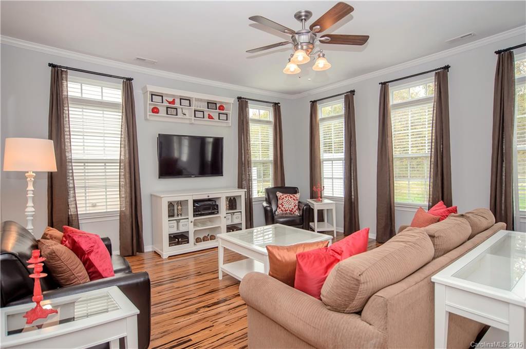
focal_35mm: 19
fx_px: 277
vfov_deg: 64.4
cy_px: 174
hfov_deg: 87.0
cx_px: 263
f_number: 5
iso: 500
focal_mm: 19
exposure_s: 1/125
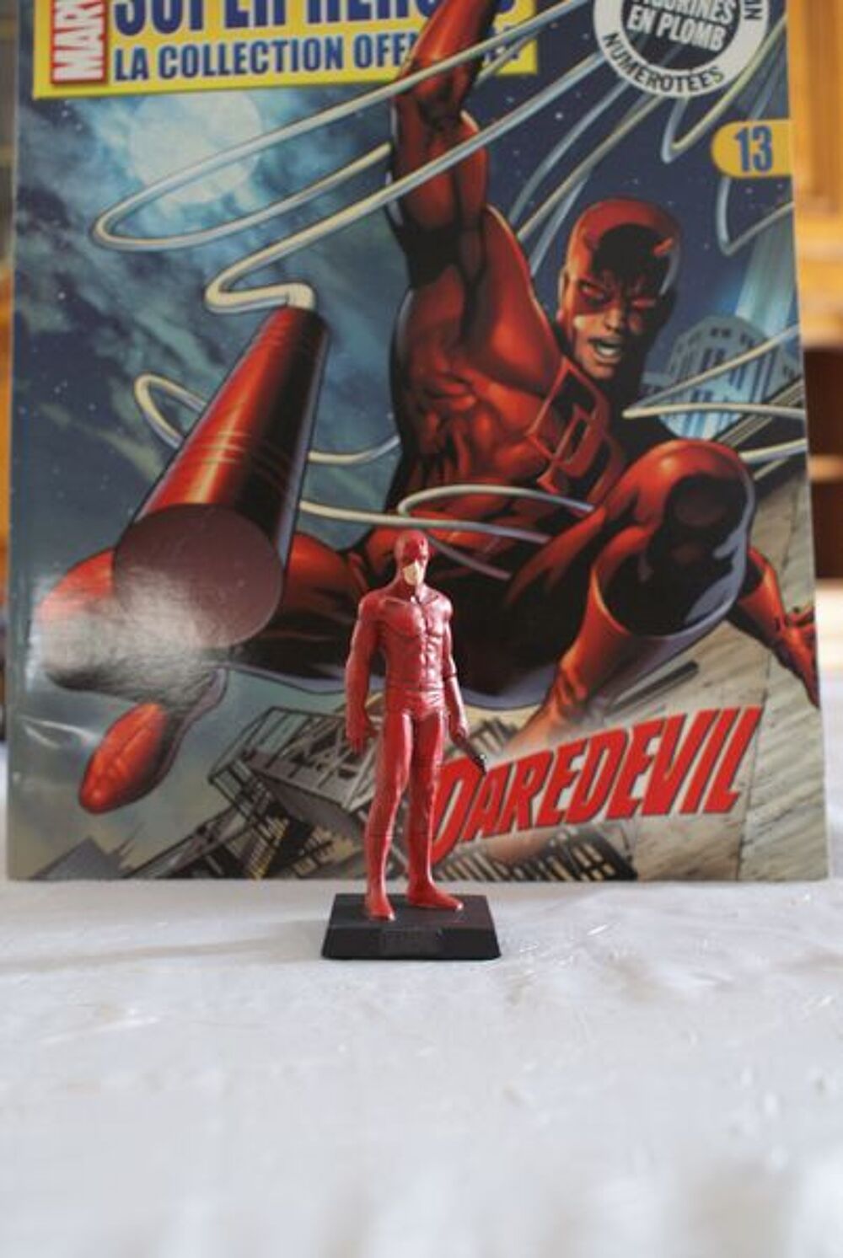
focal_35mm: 39
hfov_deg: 34.3
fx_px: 1365
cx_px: 422
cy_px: 629
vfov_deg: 49.5
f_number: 4.5
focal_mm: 26
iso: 400
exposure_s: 1/10
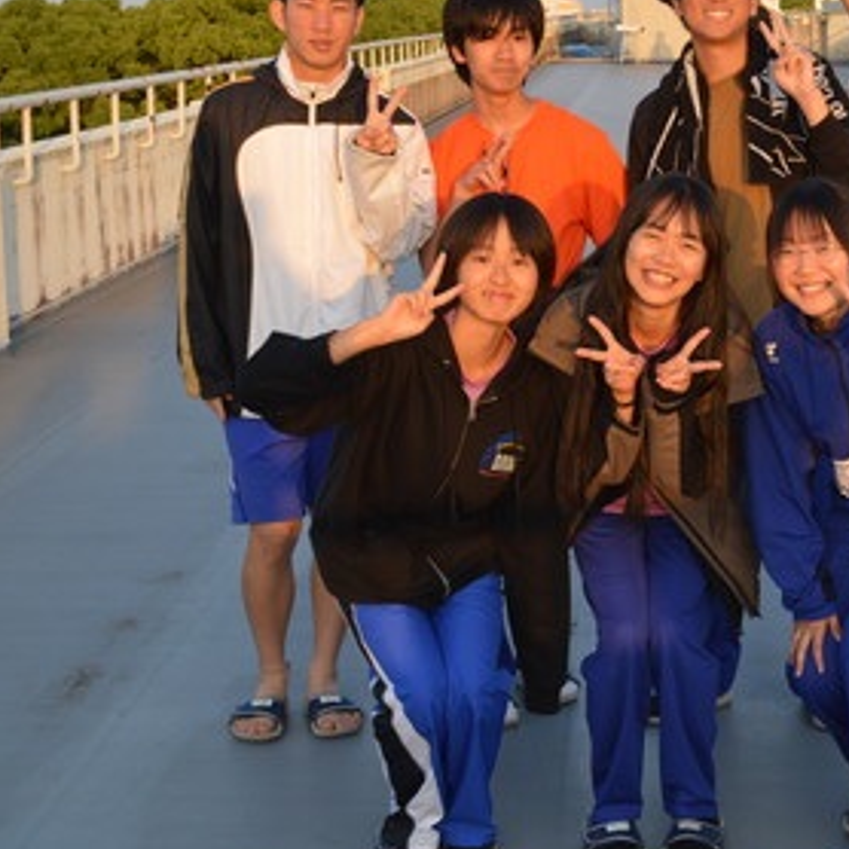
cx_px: 822
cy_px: 318
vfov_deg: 21.1
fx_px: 2275
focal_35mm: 82
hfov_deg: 20.5
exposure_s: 1/125
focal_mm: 28
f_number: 5.6
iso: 180
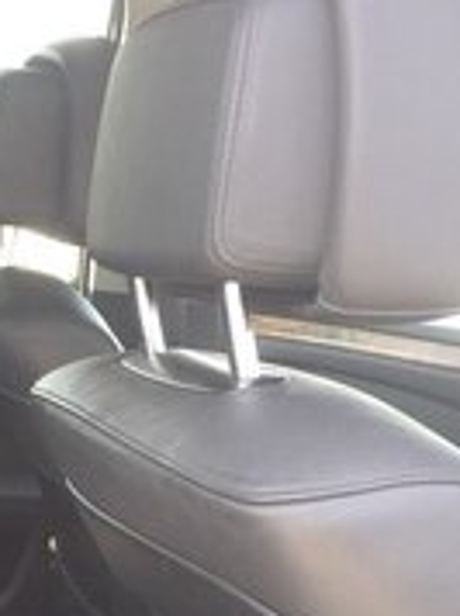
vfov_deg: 22.5
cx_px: -145
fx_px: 1439
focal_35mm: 81
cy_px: 713
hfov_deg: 17.1
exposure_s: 1/50
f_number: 2.2
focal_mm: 4.15
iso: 32
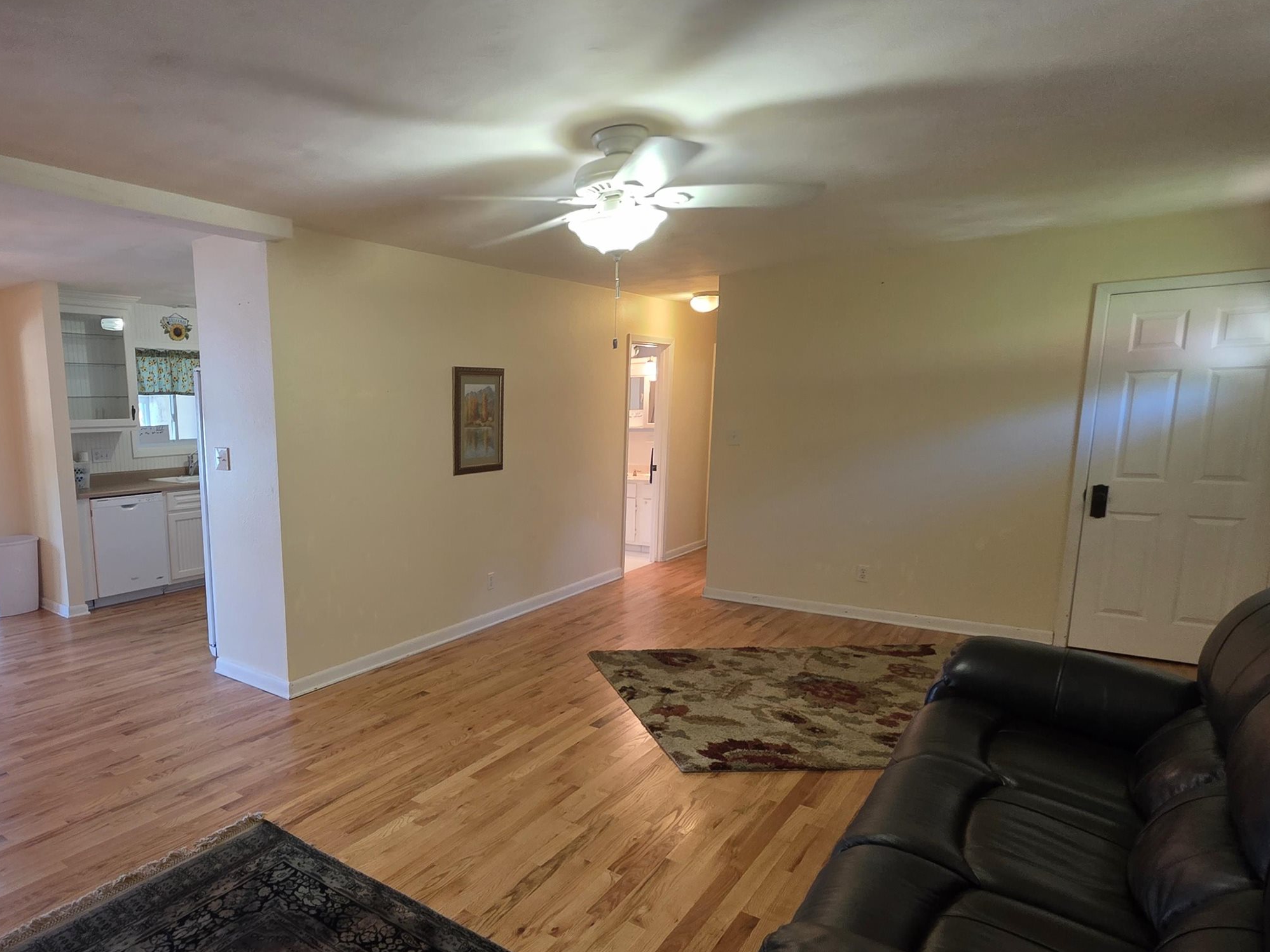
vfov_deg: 65.7
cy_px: 541
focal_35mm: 20
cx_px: 401
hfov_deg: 78.5
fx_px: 734
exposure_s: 1/60
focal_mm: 2.2
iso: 250
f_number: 1.9
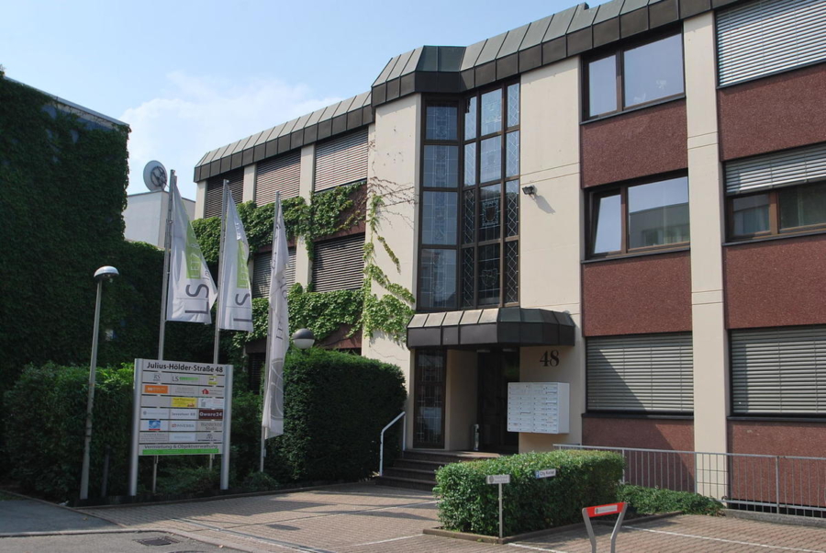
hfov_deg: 53.1
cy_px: 276
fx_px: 827
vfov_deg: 37.0
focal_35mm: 36
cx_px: 413
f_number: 8
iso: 100
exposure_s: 1/250
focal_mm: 24
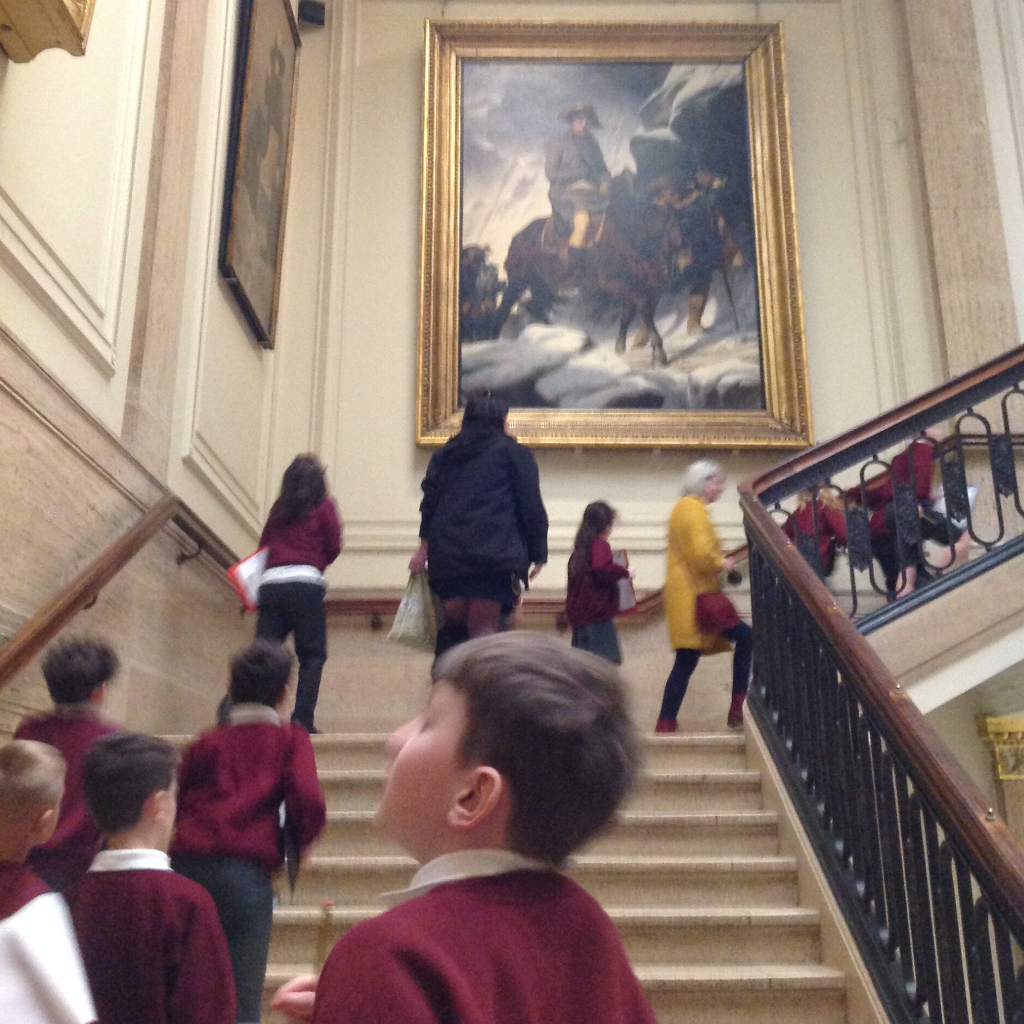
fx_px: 1406
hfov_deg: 40.0
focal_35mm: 42
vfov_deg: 39.5
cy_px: 338
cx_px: 517
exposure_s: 1/15
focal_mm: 4.28
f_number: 2.4
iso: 400
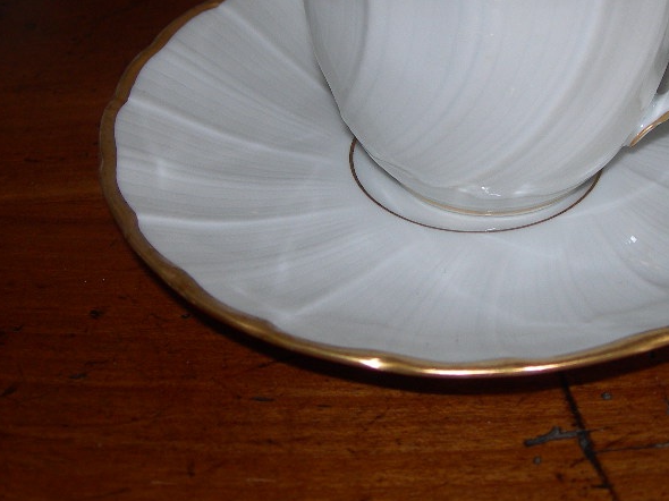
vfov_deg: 22.2
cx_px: 422
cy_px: 197
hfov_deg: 29.3
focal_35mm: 66
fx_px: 1275
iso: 50
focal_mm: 7.8
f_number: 2.8
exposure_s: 1/60.1
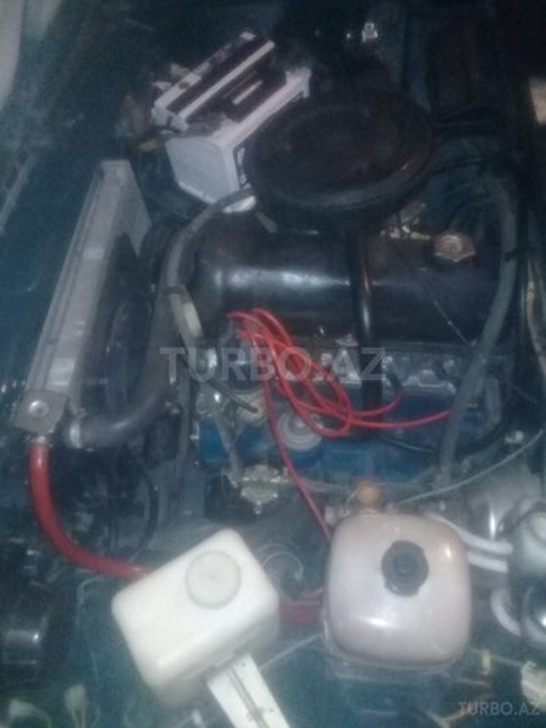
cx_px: 273
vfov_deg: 58.4
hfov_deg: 45.4
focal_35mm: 31
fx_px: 652
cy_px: 364
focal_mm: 3.3
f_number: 2.2
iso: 640
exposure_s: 1/25
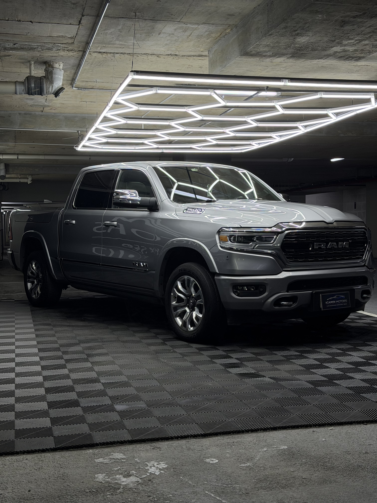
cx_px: 188
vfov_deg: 39.7
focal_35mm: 48
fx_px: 697
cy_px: 252
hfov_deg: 30.3
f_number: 1.78
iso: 100
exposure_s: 1/100
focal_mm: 6.76
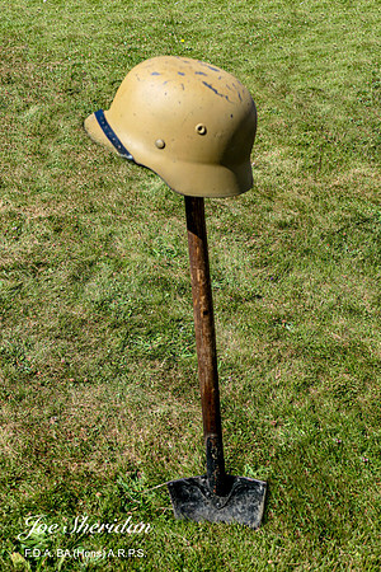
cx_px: 190
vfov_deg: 41.9
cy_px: 286
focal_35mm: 47
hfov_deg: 28.6
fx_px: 746
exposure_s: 1/1000
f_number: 3.3
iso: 125
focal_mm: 17
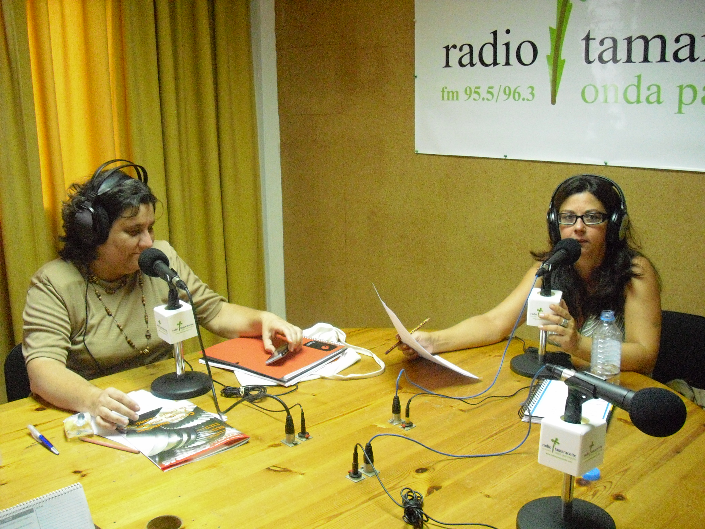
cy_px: 264
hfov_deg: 49.0
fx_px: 774
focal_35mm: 38
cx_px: 352
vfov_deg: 37.7
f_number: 2.8
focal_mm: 6.2
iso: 800
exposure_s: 1/80
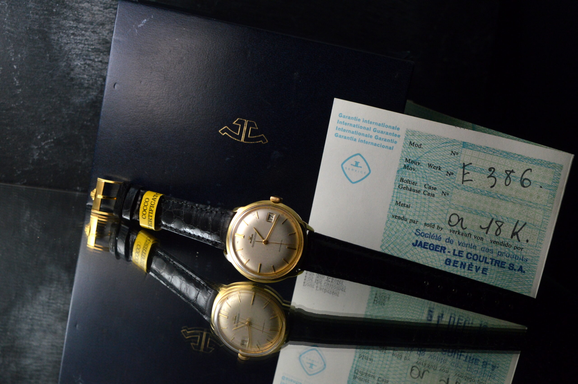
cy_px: 192
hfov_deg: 36.9
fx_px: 866
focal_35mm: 54
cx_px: 289
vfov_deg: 25.0
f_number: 7.1
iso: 800
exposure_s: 1/200
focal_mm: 36
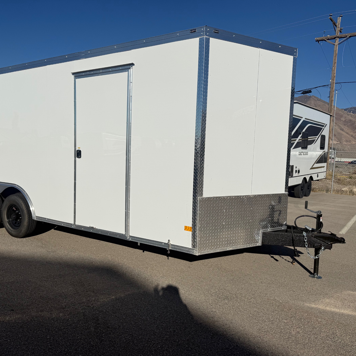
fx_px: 337
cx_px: 139
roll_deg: -3.6
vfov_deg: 55.6
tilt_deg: -2.5
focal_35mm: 29
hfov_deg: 55.1
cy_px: 181
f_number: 1.78
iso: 64
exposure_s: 1/14286
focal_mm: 6.76
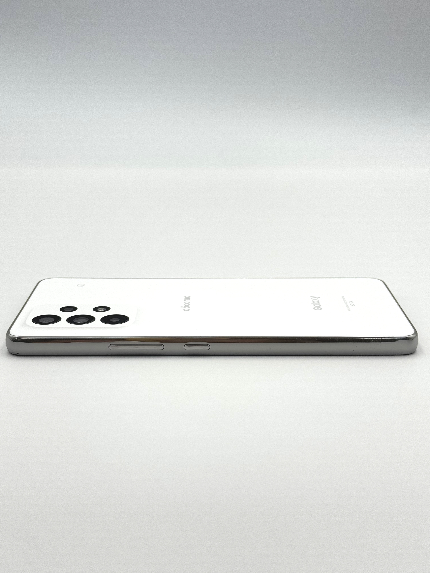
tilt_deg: -18.4
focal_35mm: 48
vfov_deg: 39.7
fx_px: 795
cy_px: 286
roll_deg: -0.6
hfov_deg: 30.3
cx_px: 215
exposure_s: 1/544
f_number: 1.78
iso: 64
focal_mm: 6.76
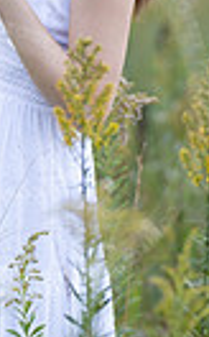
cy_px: 189
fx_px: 2709
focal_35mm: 296
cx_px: 36
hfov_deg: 4.4
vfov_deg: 7.1
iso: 160
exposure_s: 1/800
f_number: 1.2
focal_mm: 85
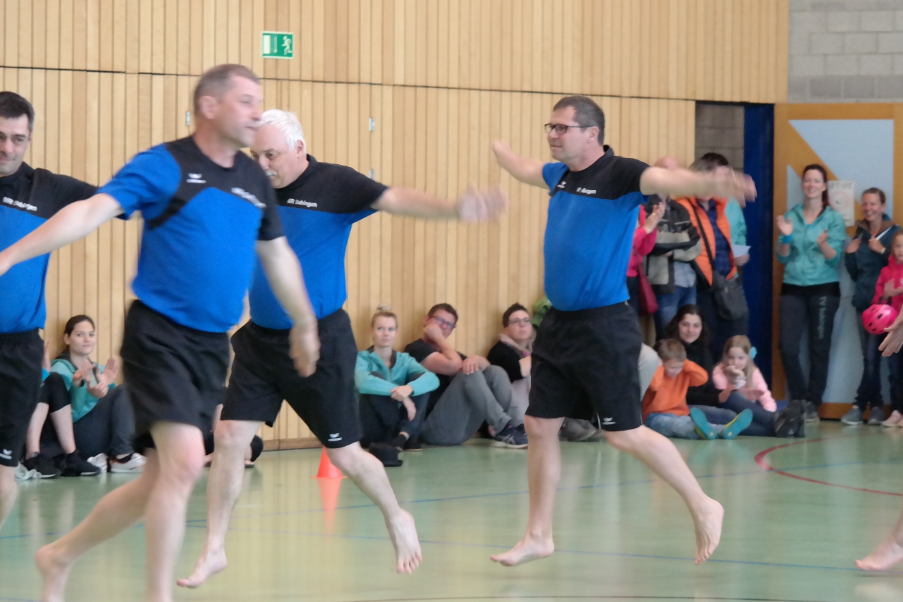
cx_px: 538
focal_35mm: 166
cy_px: 284
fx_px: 4164
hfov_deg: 12.4
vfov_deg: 8.3
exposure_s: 1/80
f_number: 5
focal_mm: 89
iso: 3200
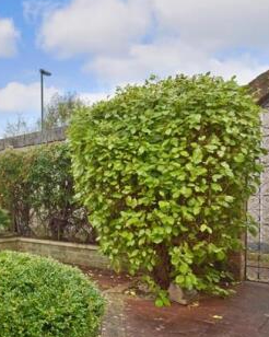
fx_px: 299
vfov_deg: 58.3
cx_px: -56
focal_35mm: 30
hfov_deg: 36.8
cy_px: 204
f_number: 8
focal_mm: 10
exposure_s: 1/250
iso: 400
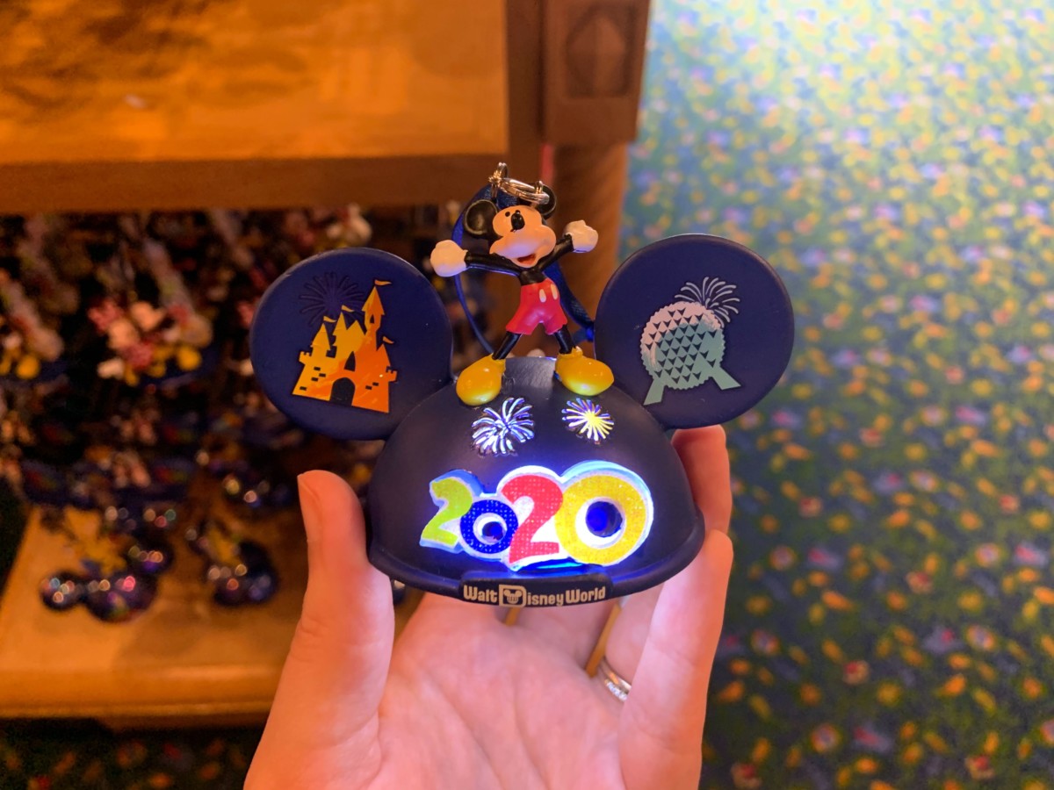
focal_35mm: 26
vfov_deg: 53.1
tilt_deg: -52.9
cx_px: 527
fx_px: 792
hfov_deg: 67.3
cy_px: 395
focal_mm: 4.25
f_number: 1.8
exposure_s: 1/30
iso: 500
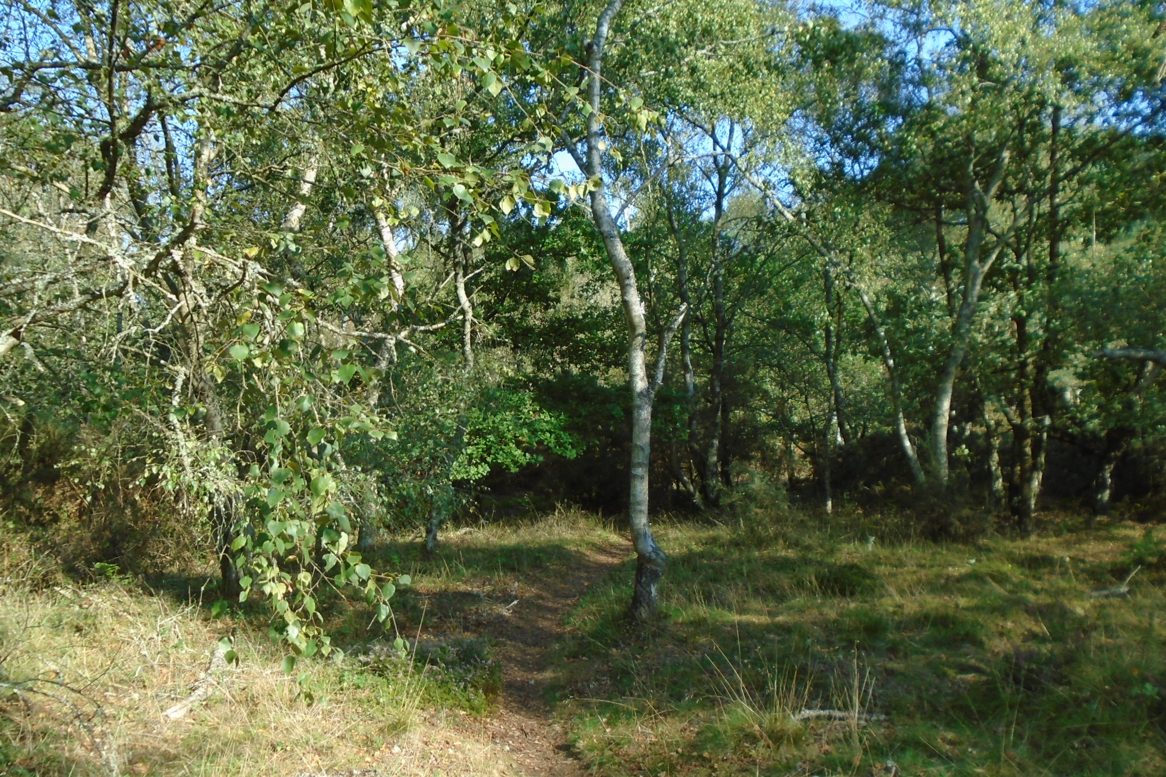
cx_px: 504
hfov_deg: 60.1
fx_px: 1004
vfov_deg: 42.3
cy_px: 415
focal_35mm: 31
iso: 100
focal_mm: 4.6
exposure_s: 1/250
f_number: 3.2
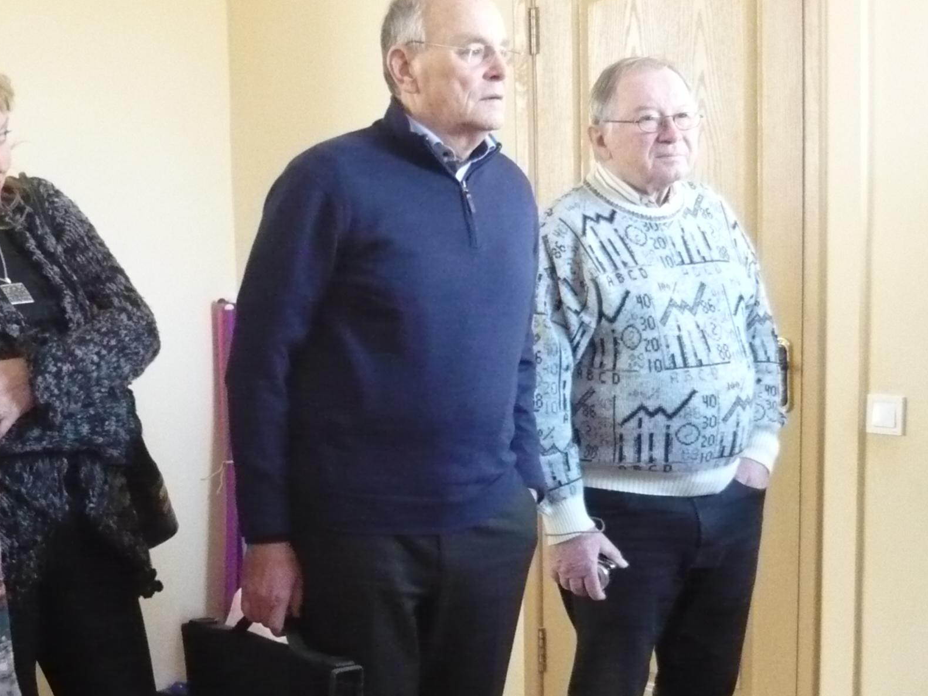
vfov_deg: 21.5
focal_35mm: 68
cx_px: 338
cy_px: 470
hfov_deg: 28.4
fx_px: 1823
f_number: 2.8
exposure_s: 1/40
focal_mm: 5.5
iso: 800
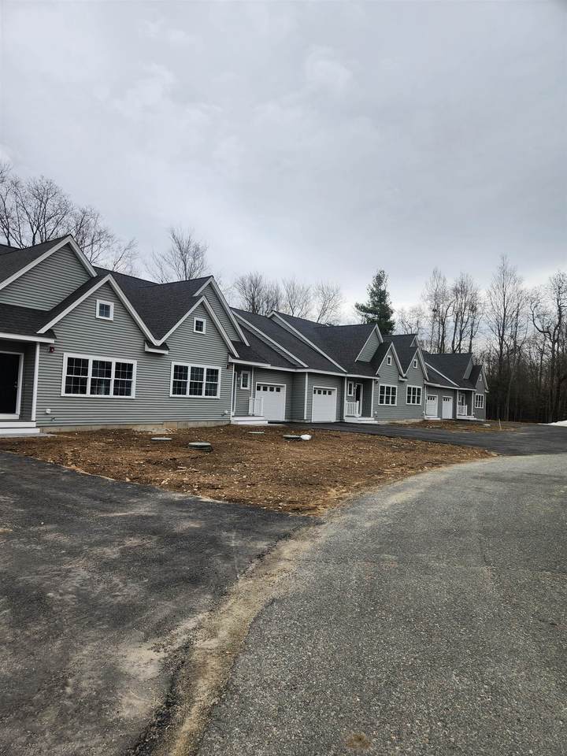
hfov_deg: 58.9
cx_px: 284
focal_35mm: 23
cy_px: 378
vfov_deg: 73.9
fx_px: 502
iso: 20
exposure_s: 1/677
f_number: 1.8
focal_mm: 5.4
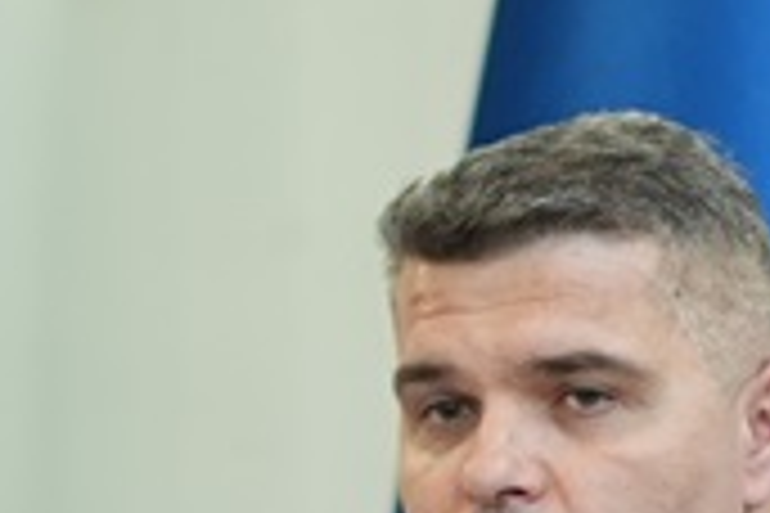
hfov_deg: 4.3
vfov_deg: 2.9
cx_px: 356
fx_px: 10244
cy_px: 1048
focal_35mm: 479
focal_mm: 55
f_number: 1.8
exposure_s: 1/250
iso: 800
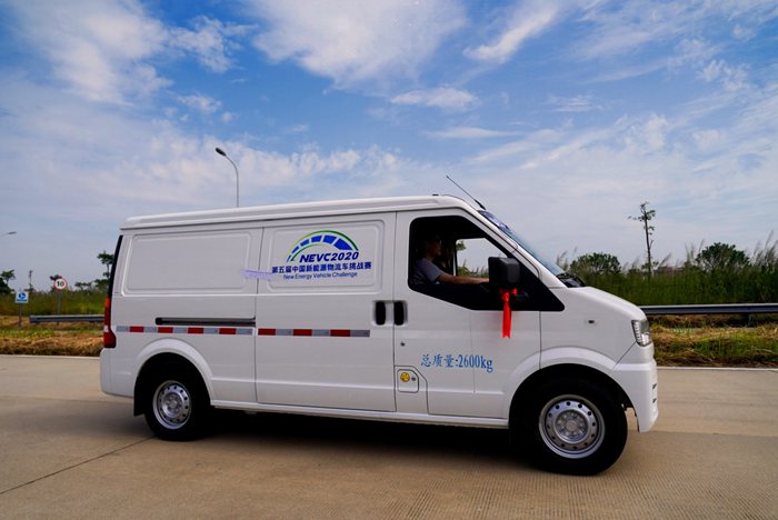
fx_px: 519
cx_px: 389
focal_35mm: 24
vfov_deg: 53.2
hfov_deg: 73.7
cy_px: 260
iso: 320
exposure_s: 1/4000
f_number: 5
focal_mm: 24
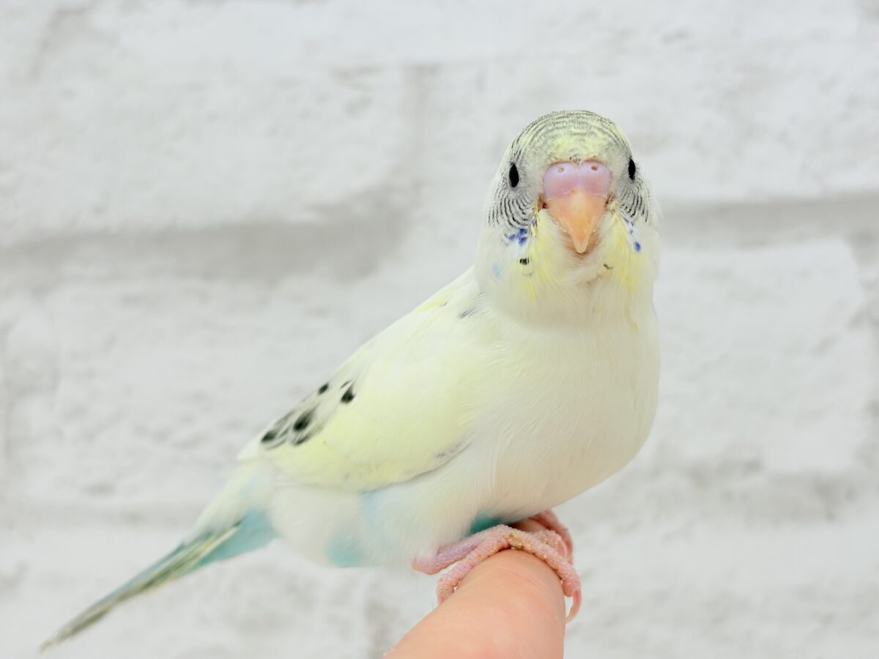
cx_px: 440
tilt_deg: +2.6
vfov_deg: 28.0
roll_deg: +3.3
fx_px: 1320
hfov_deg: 36.8
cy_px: 330
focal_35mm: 52
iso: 50
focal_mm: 5.96
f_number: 1.6
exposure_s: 1/100
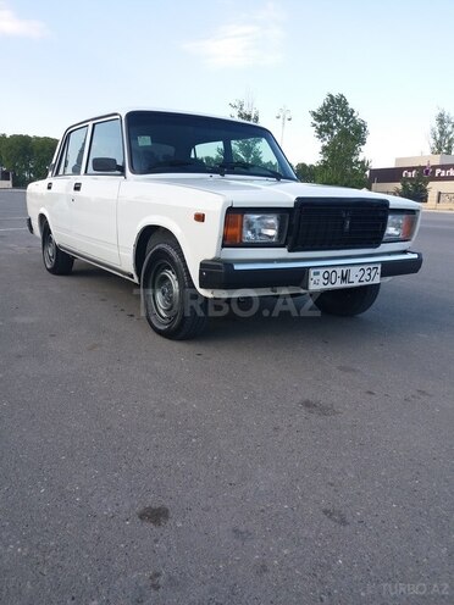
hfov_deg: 51.4
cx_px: 227
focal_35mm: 27
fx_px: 472
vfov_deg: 65.3
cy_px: 302
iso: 40
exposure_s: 1/352
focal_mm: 3.7
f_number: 1.9
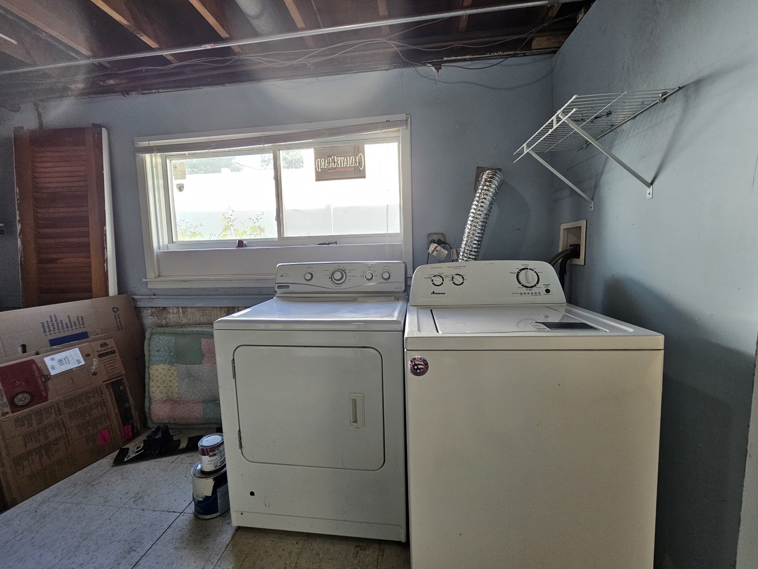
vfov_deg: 89.9
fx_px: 285
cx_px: 379
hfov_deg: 106.2
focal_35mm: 13
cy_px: 284
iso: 160
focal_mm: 2.2
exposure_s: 1/60
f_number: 2.2
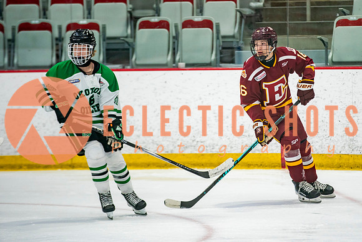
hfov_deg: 7.3
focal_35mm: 283
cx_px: 248
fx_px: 2850
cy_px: 98
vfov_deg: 4.9
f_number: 2.8
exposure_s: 1/640
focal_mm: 200
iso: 1250
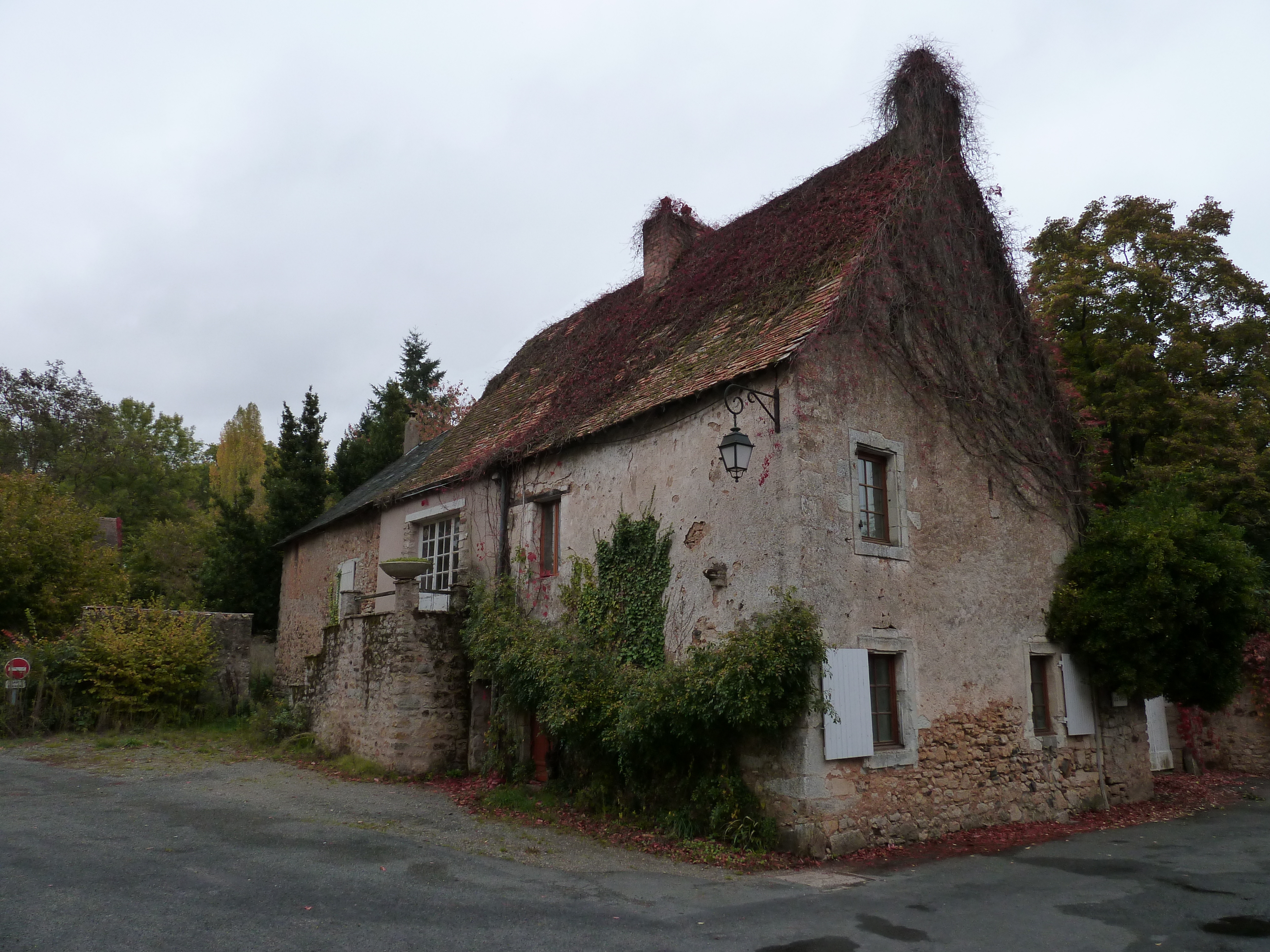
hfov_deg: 69.4
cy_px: 476
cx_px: 635
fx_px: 917
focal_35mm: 25
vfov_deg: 54.9
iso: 125
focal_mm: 4.1
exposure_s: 1/250
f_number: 4
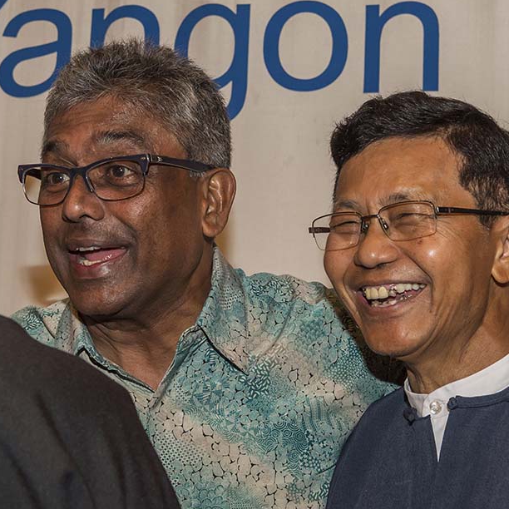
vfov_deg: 28.6
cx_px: 163
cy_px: 257
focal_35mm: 60
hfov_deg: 28.4
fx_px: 998
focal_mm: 45
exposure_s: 1/250
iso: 640
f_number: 8
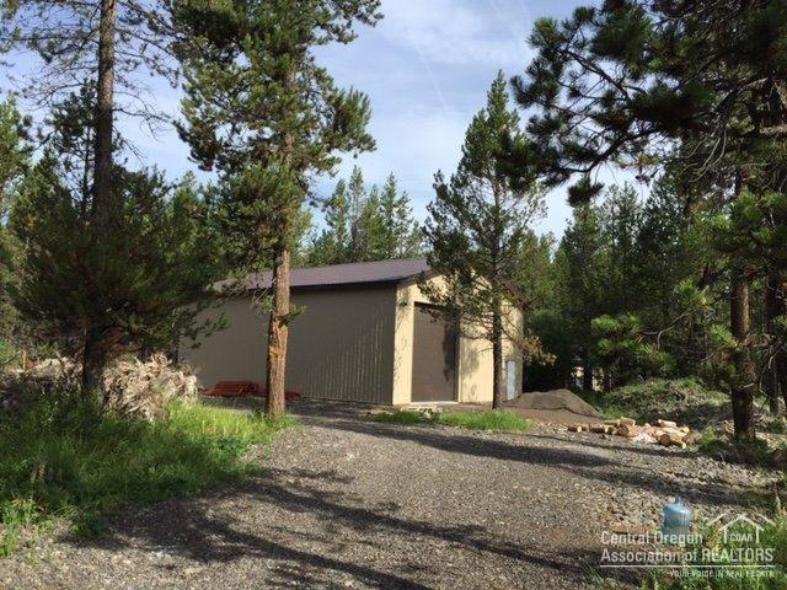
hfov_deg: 61.7
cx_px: 394
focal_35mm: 29
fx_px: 659
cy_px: 295
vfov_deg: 48.2
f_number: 2.2
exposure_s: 1/1464
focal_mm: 4.15
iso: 32
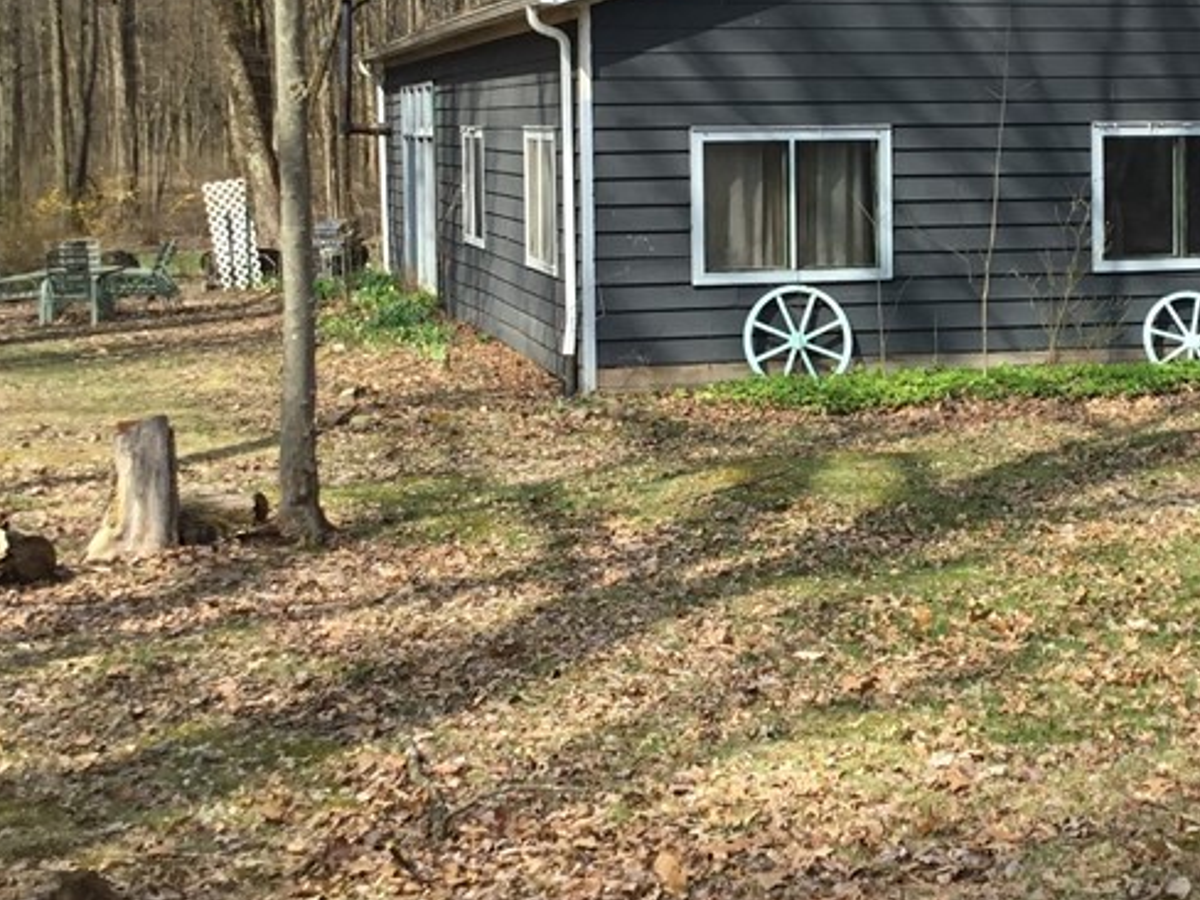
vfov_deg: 22.4
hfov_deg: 29.4
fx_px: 2253
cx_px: 890
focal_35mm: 65
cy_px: 241
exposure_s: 1/590
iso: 25
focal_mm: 3.3
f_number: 2.4
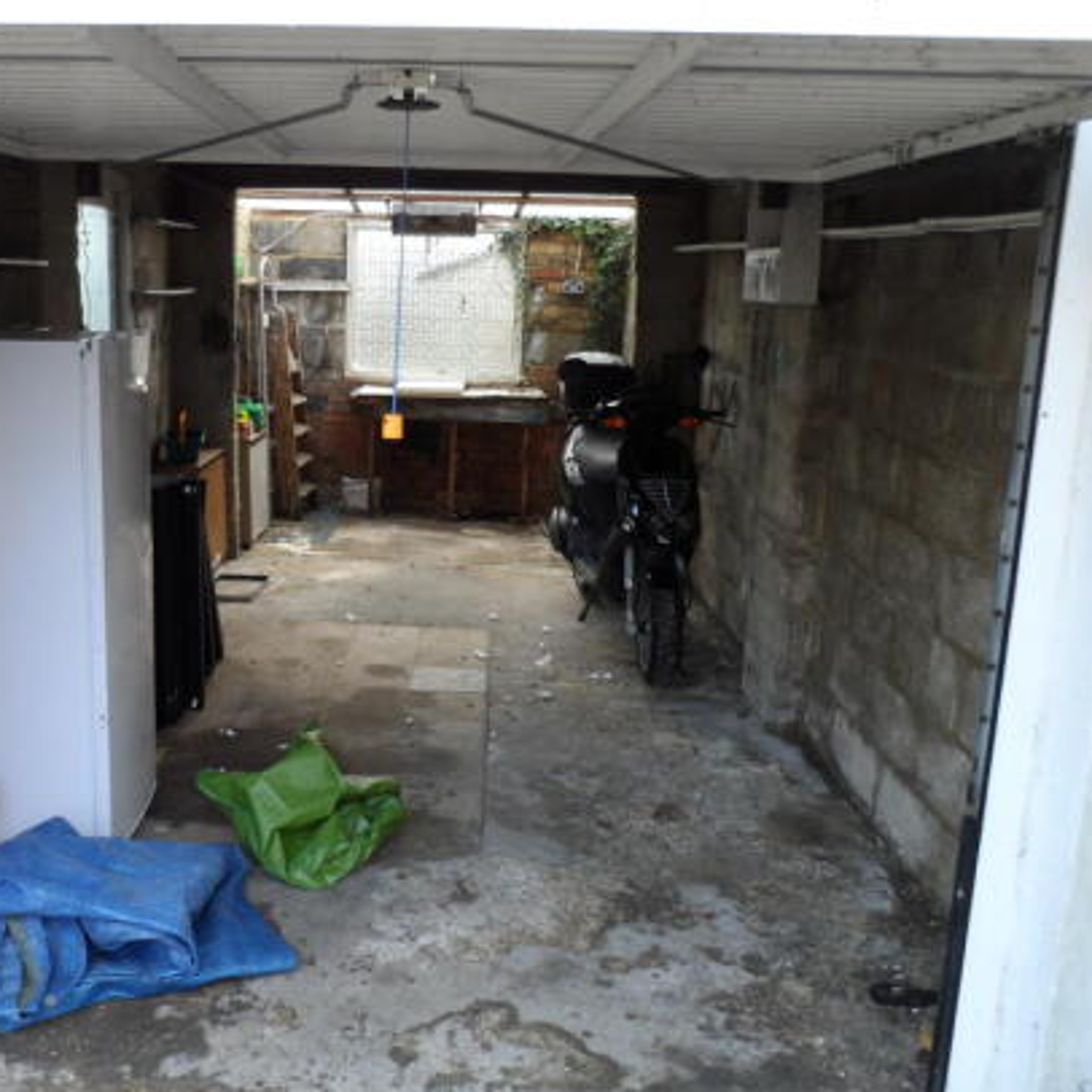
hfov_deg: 49.0
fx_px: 1178
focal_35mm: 33
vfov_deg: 49.7
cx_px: 381
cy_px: 520
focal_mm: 4.9
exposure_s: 1/60
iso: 80
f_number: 3.3
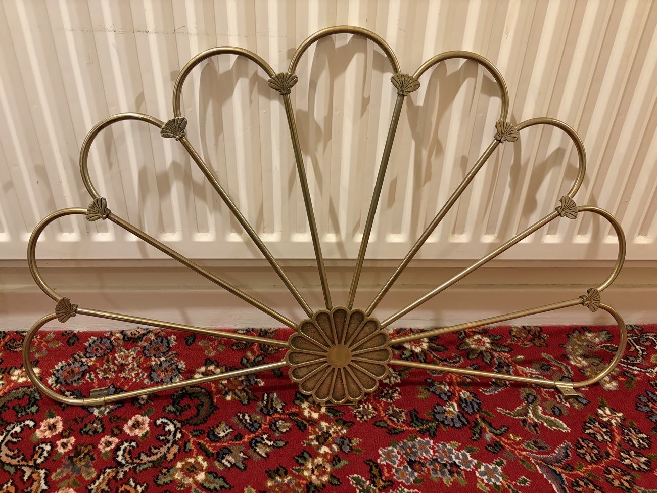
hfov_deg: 67.3
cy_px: 246
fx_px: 493
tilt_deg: -30.9
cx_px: 328
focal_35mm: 26
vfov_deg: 53.1
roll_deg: -1.7
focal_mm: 5.96
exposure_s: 1/33
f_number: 1.6
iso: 500
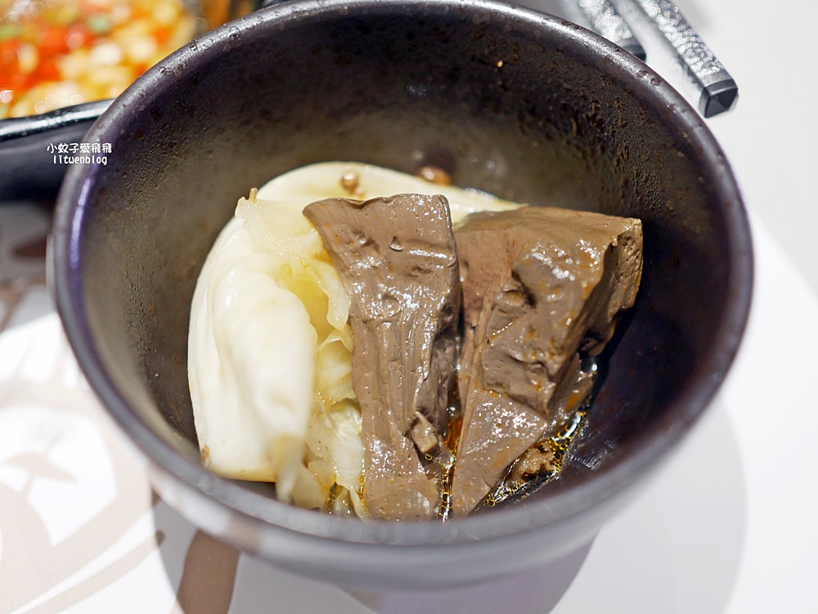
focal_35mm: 50
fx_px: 1182
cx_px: 409
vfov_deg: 29.1
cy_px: 307
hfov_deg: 38.2
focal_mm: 25
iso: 320
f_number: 1.8
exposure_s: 1/60
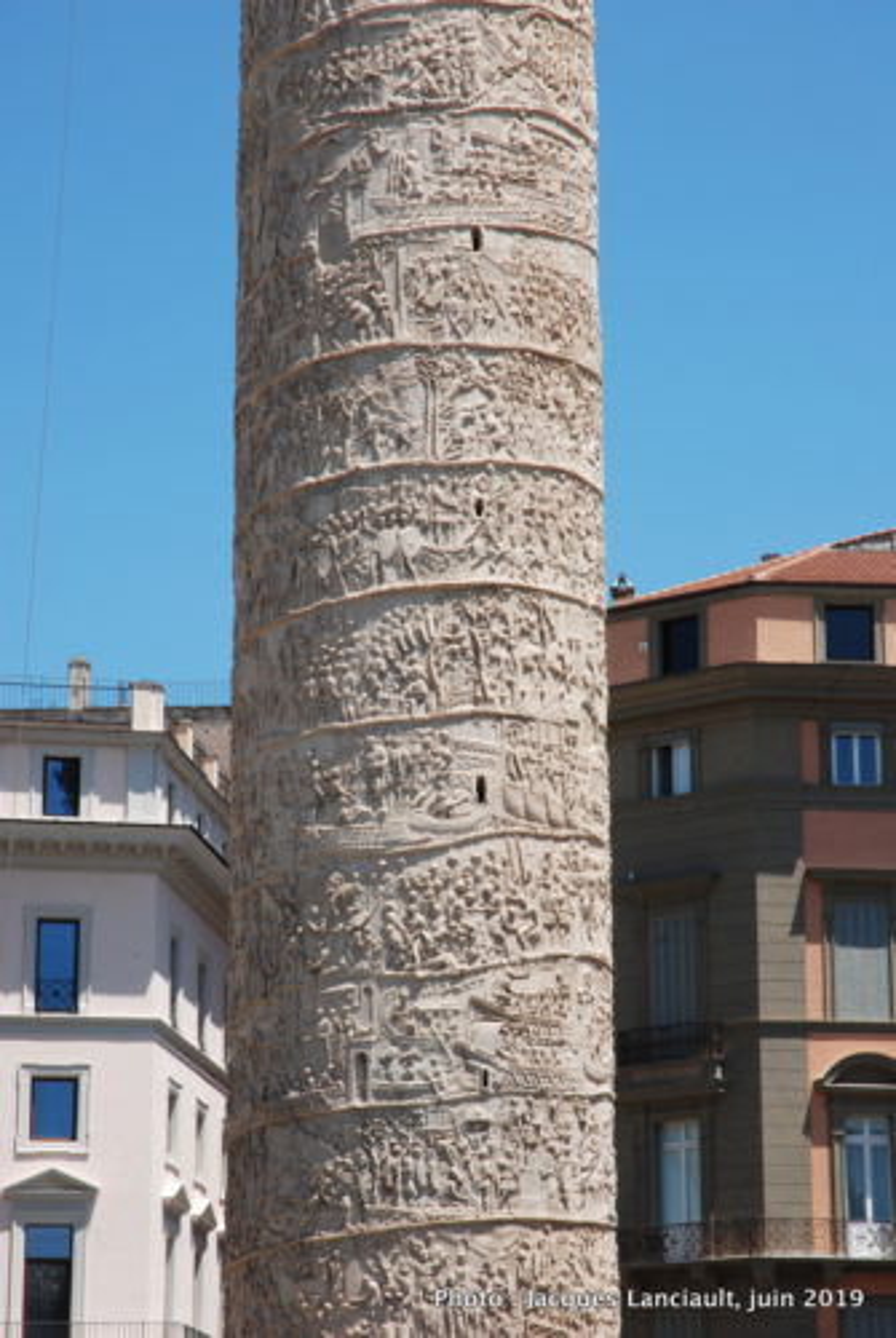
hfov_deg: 13.1
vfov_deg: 19.4
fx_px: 3906
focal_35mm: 105
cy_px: 669
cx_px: 448
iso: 100
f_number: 16
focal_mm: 70
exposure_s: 1/60
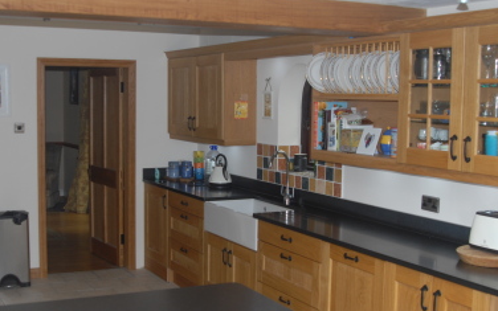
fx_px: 679
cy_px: 178
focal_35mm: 50
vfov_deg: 25.8
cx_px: 223
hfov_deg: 40.2
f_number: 3.5
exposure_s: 1/60
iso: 250
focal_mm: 24
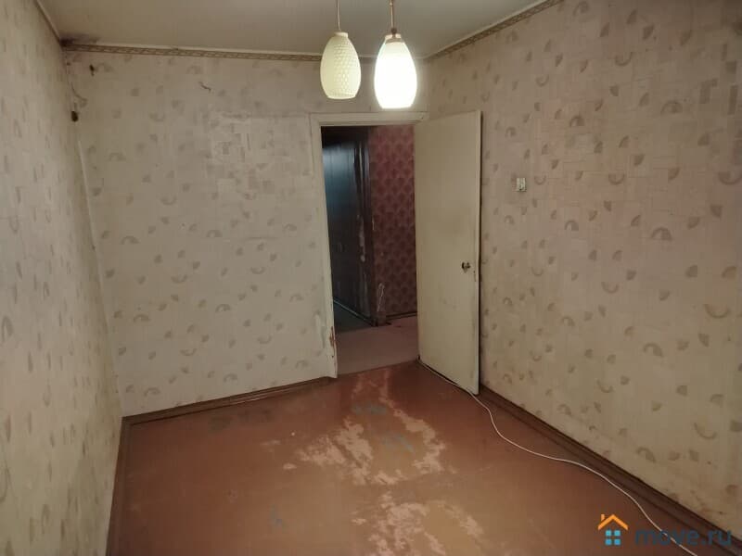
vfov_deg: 56.8
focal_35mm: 24
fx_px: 514
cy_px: 278
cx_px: 371
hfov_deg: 71.6
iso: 1647
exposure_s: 1/25
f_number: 1.75
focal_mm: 5.25
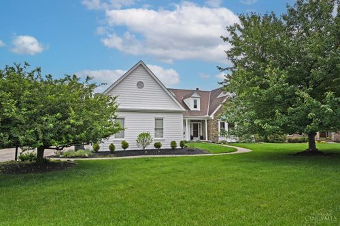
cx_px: 170
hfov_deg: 84.0
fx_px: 189
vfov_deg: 61.9
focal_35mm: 20
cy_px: 113
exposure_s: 1/400
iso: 100
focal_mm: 20
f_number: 7.1
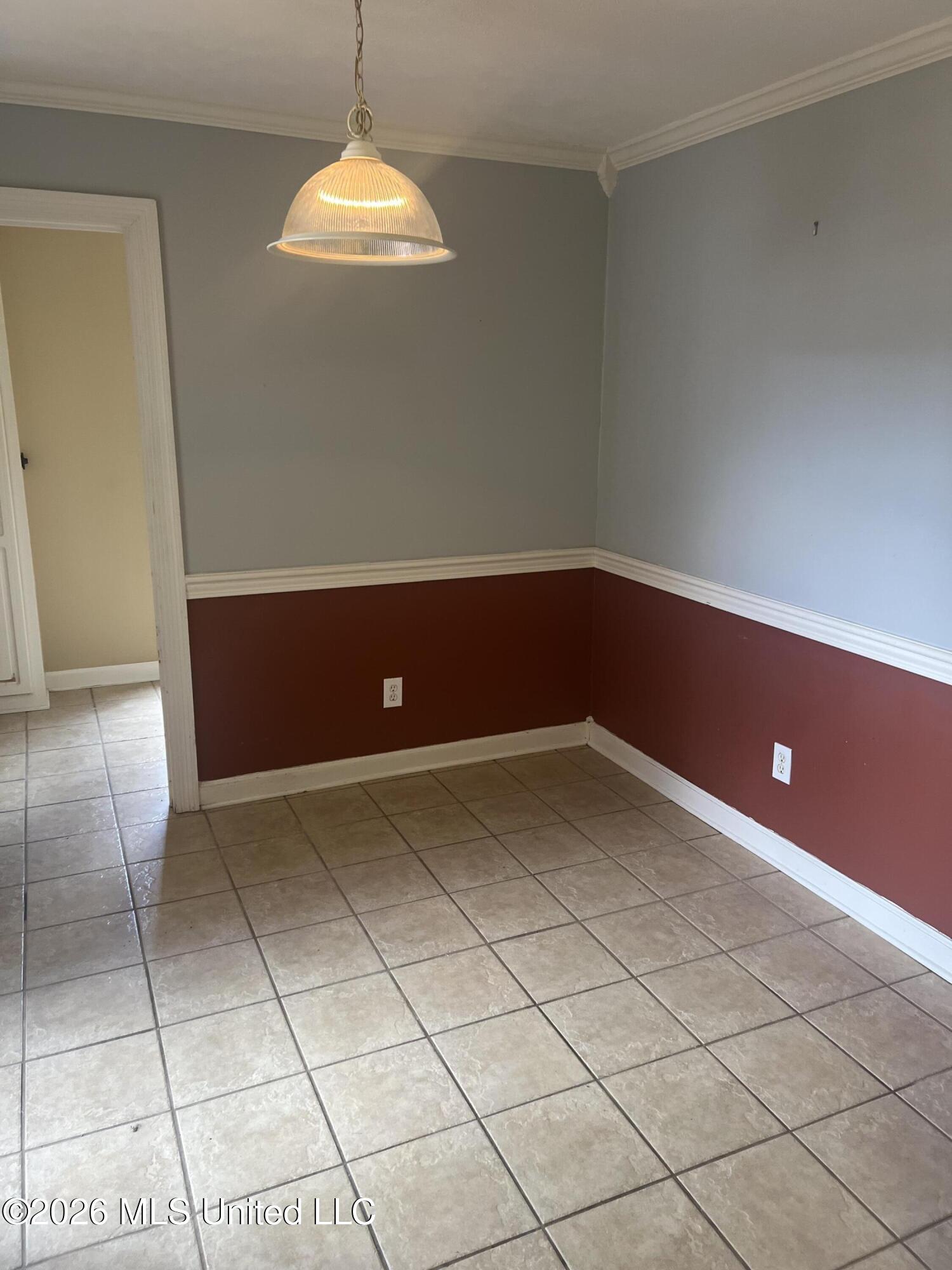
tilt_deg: -13.8
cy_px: 635
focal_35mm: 26
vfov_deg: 67.3
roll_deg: -1.2
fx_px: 953
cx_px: 476
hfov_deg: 53.1
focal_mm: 5.7
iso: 125
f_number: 1.5
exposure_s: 1/120
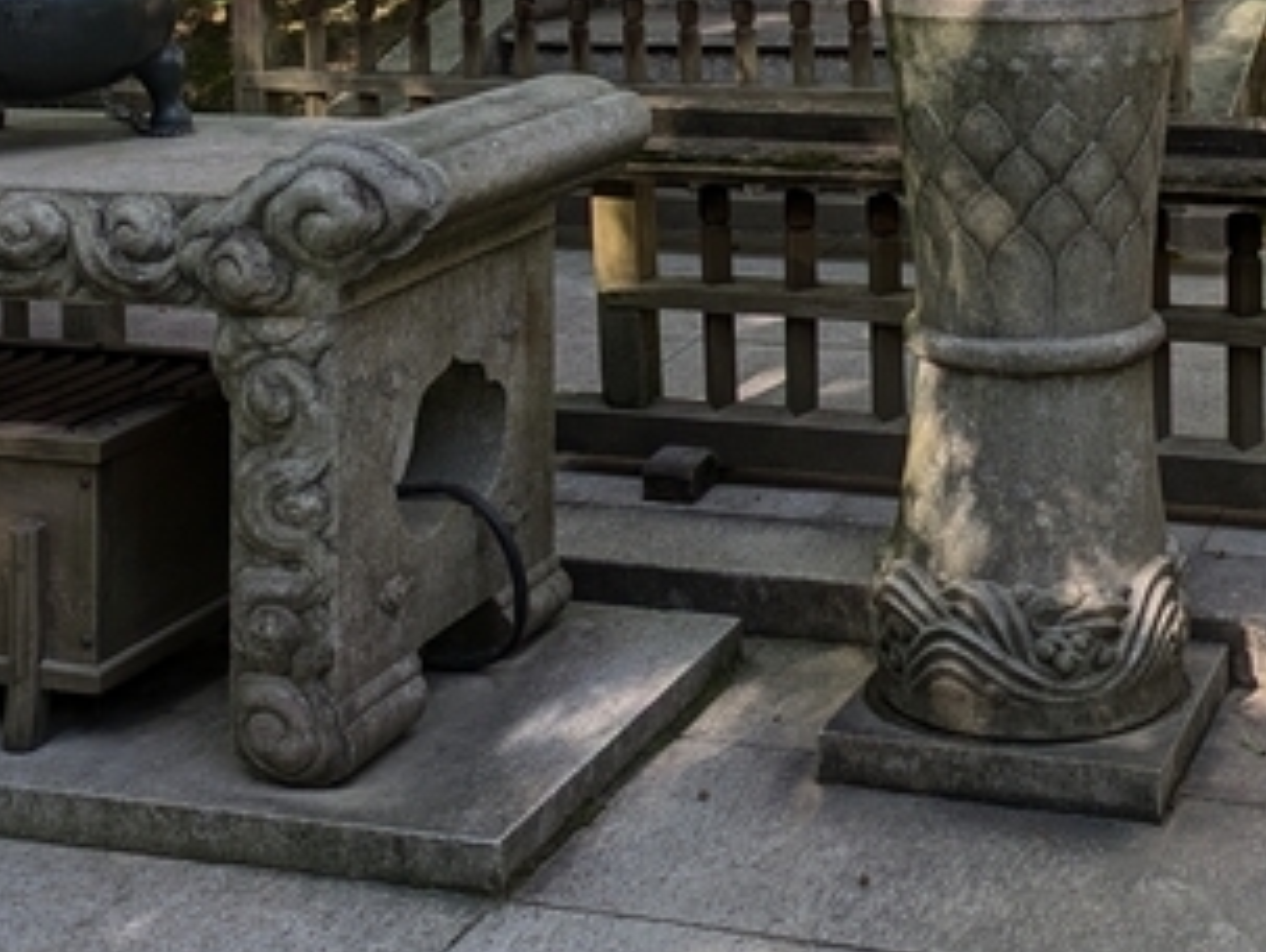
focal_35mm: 66
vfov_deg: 20.6
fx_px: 2417
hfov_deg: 28.7
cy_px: -244
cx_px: 1011
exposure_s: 1/799
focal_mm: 5.43
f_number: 1.89
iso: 47
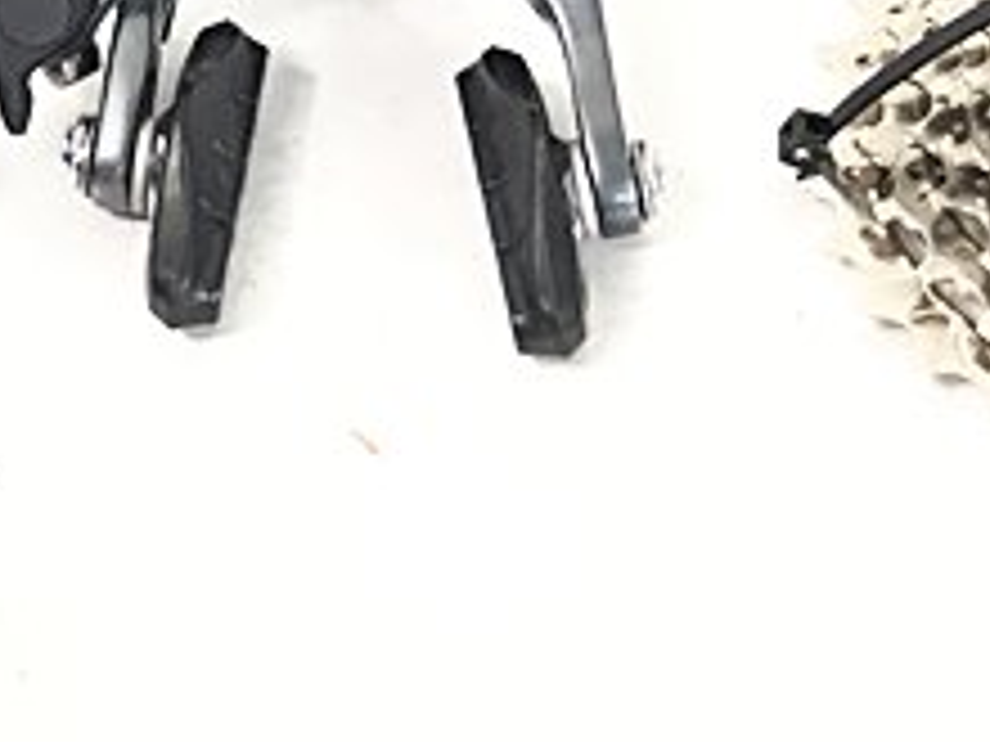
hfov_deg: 10.4
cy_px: 364
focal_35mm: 189
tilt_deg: -50.9
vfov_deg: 7.9
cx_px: 220
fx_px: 5405
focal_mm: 6
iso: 125
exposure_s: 1/25
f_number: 2.4
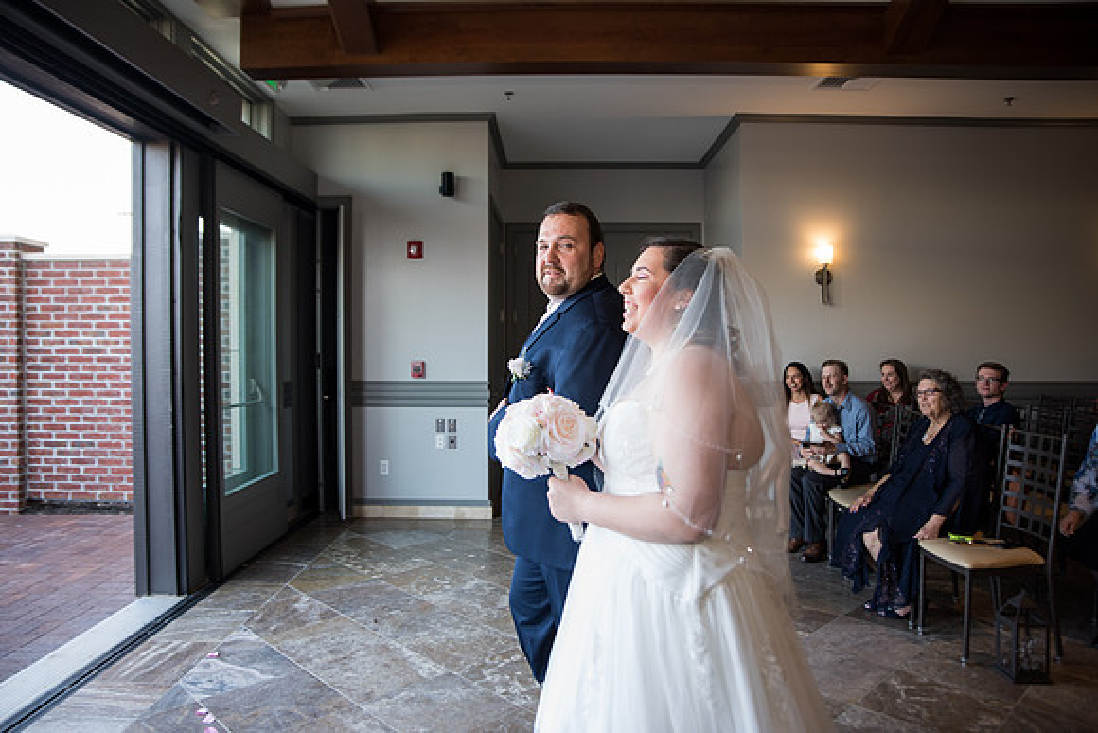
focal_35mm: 24
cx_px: 549
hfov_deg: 73.7
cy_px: 366
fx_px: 732
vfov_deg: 53.2
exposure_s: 1/200
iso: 500
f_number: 2.8
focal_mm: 24
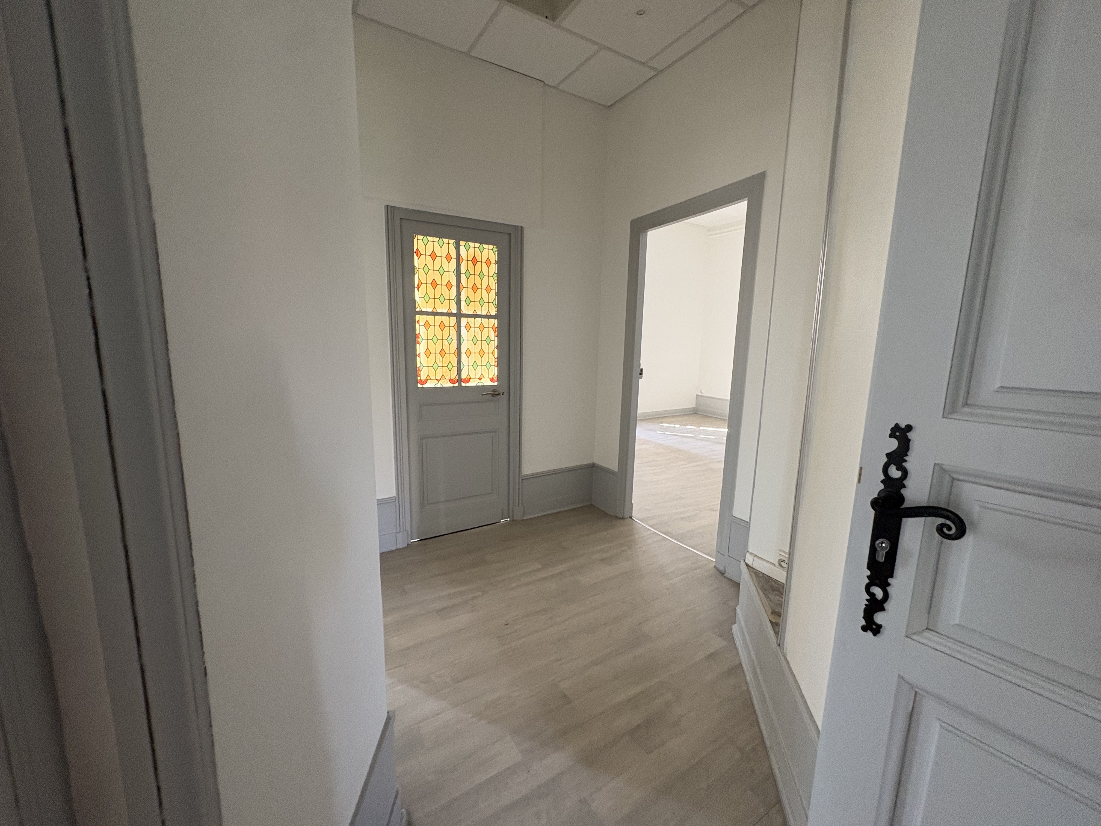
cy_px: 413
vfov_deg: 85.7
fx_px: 445
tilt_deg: -10.8
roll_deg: -1.5
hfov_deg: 102.1
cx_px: 550
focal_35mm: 14
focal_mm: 2.22
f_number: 2.2
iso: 200
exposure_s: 1/78
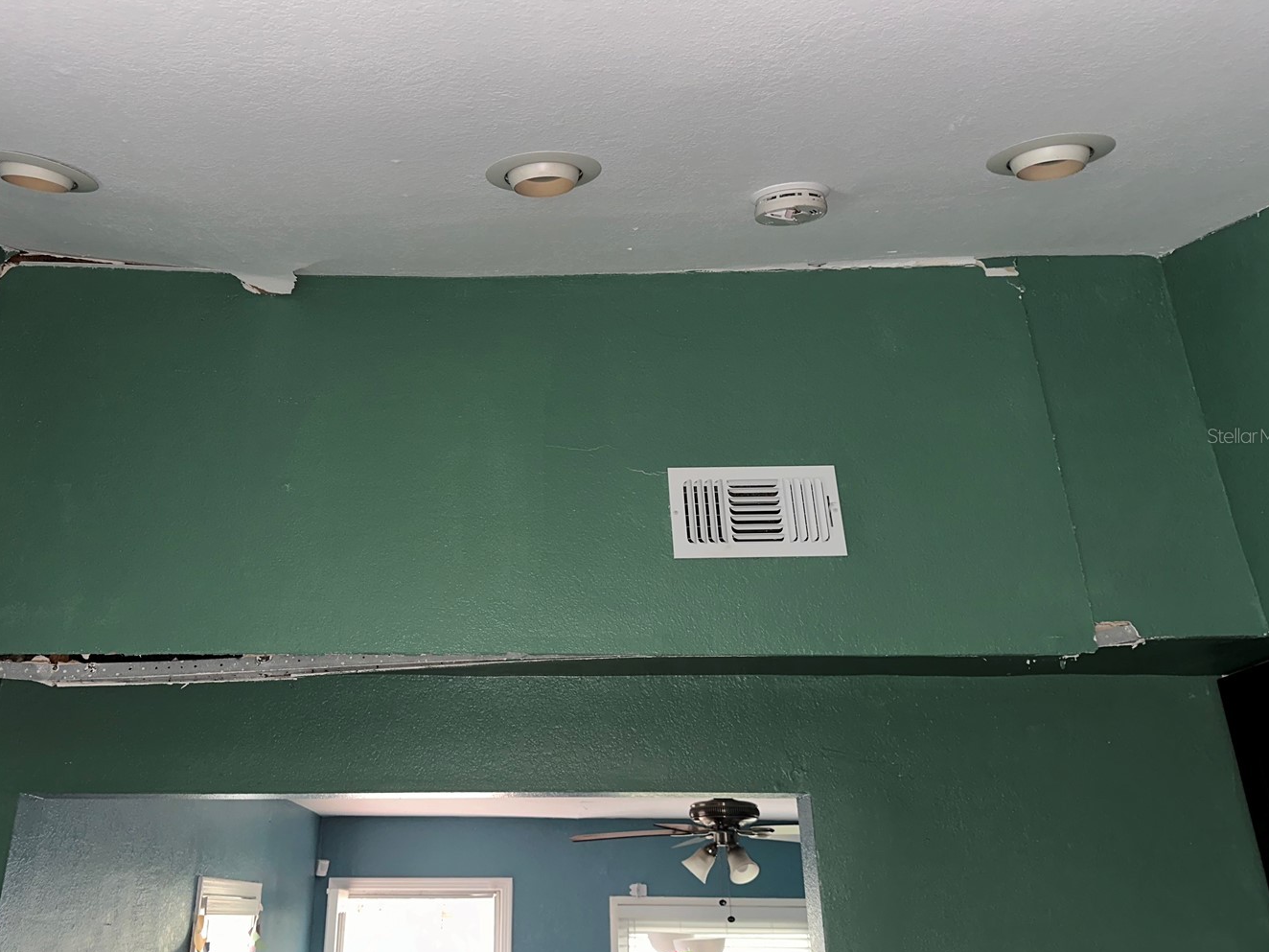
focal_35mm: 29
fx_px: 1063
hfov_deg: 61.3
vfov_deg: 48.2
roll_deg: -0.3
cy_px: 435
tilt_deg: +23.7
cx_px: 531
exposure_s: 1/12
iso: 80
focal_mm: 6.86
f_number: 1.78
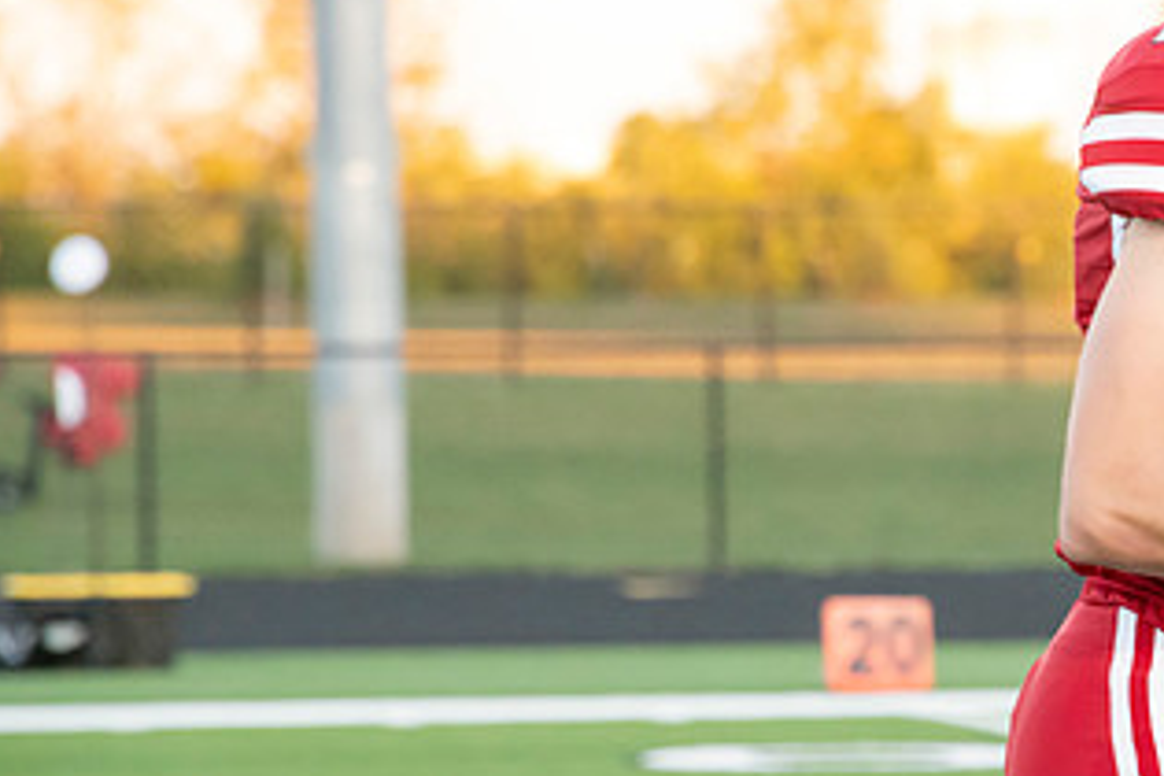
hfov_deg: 3.7
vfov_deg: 2.5
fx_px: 17879
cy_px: 423
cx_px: 1057
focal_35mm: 553
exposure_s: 1/500
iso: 8000
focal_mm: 300
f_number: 9
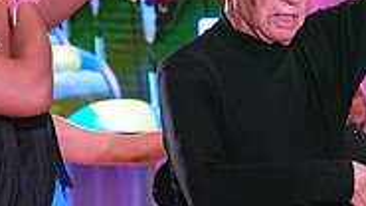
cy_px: 341
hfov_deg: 6.8
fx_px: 3057
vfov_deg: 3.8
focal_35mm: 315
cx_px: 118
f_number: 4.5
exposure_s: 1/400
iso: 3200
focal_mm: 64
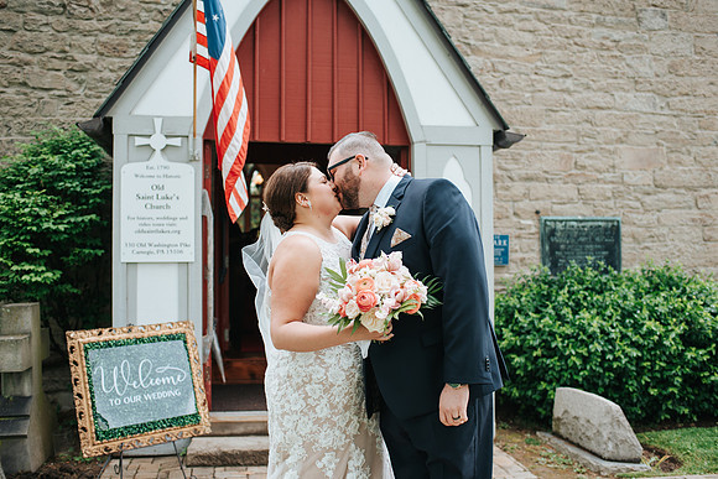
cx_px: 359
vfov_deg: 36.1
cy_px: 240
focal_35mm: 37
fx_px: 734
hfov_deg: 52.1
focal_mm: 35
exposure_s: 1/200
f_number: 2.8
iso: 125
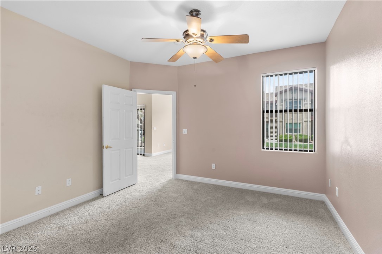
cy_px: 127
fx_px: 180
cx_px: 191
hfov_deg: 93.3
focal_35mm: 17
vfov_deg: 70.4
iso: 400
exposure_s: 1/1.67
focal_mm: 17
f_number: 8
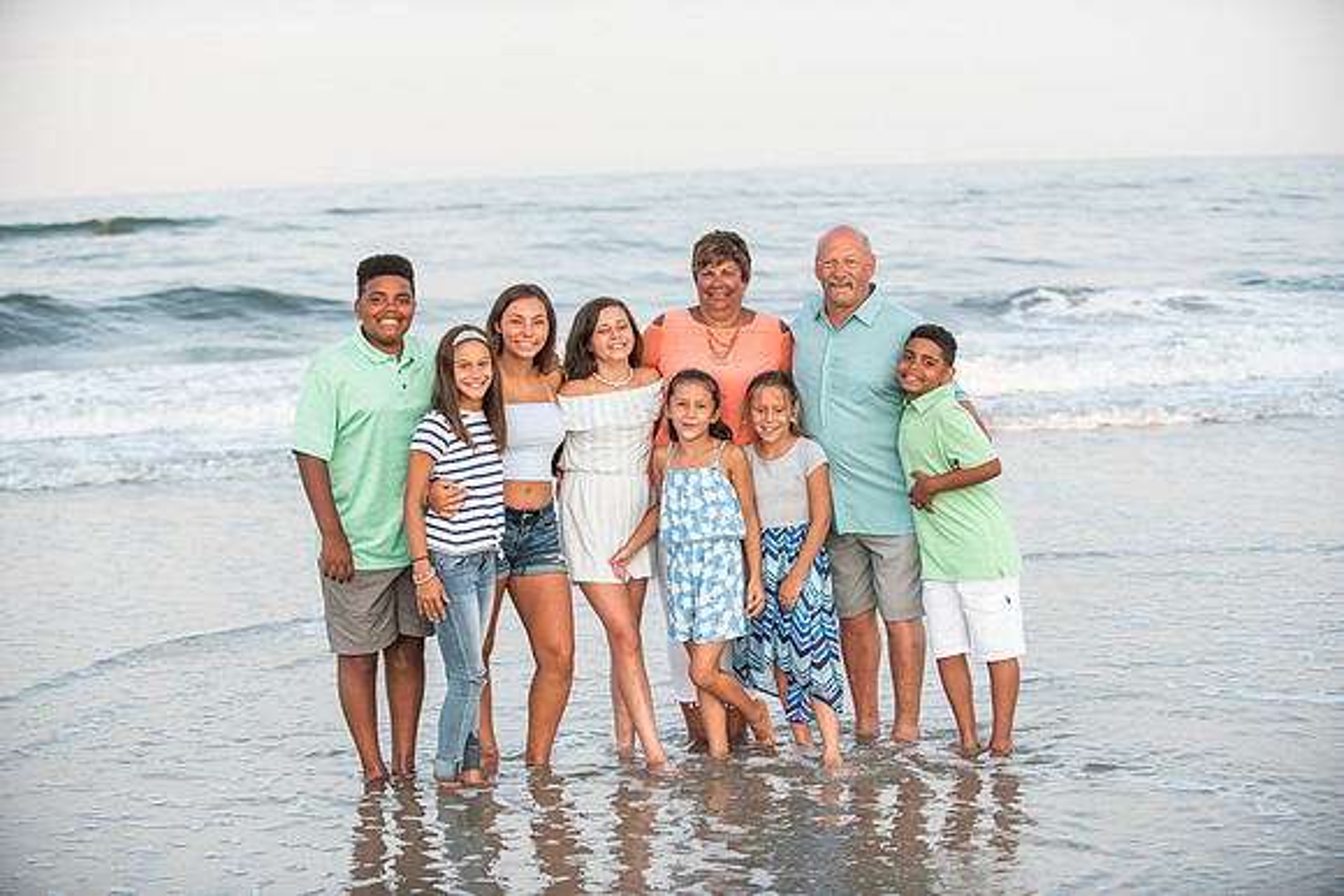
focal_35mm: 70
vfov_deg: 19.5
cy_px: 448
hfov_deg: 28.8
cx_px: 672
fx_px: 2614
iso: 800
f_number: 3.5
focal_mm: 70
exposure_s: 1/1600
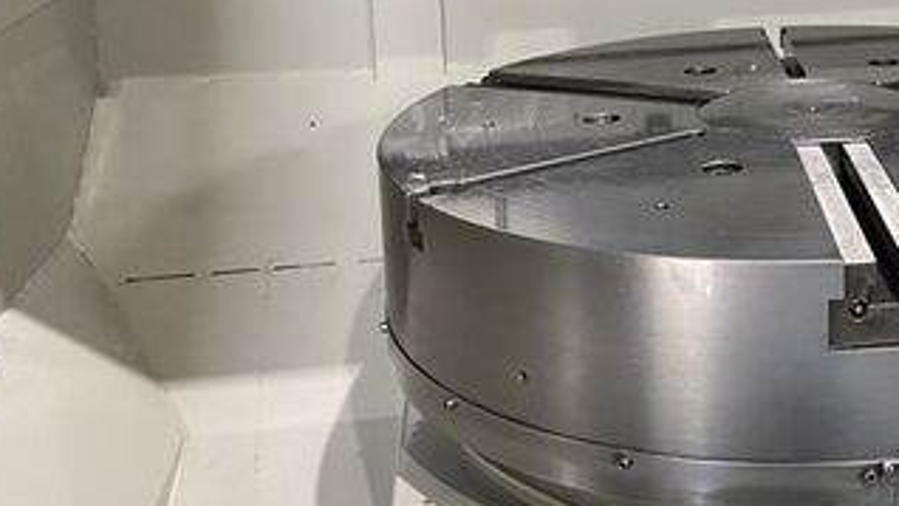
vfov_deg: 20.3
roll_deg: +0.5
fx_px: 1359
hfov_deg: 34.4
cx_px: 820
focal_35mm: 57
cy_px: -28
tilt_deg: -9.4
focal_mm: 4.25
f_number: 1.8
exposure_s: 1/60
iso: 320
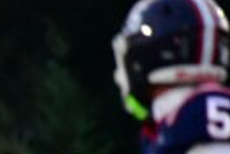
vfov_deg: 1.2
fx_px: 7534
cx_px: -398
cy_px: 290
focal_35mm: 1178
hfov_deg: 1.7
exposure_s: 1/2000
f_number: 2.8
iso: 5600
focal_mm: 200
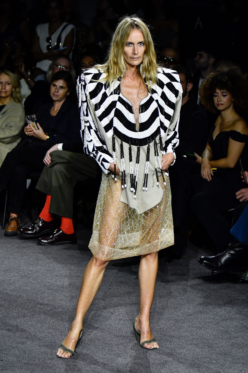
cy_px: 186
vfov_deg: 14.4
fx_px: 1472
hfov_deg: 9.6
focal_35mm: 142
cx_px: 124
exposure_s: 1/640
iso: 2000
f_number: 4.5
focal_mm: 95
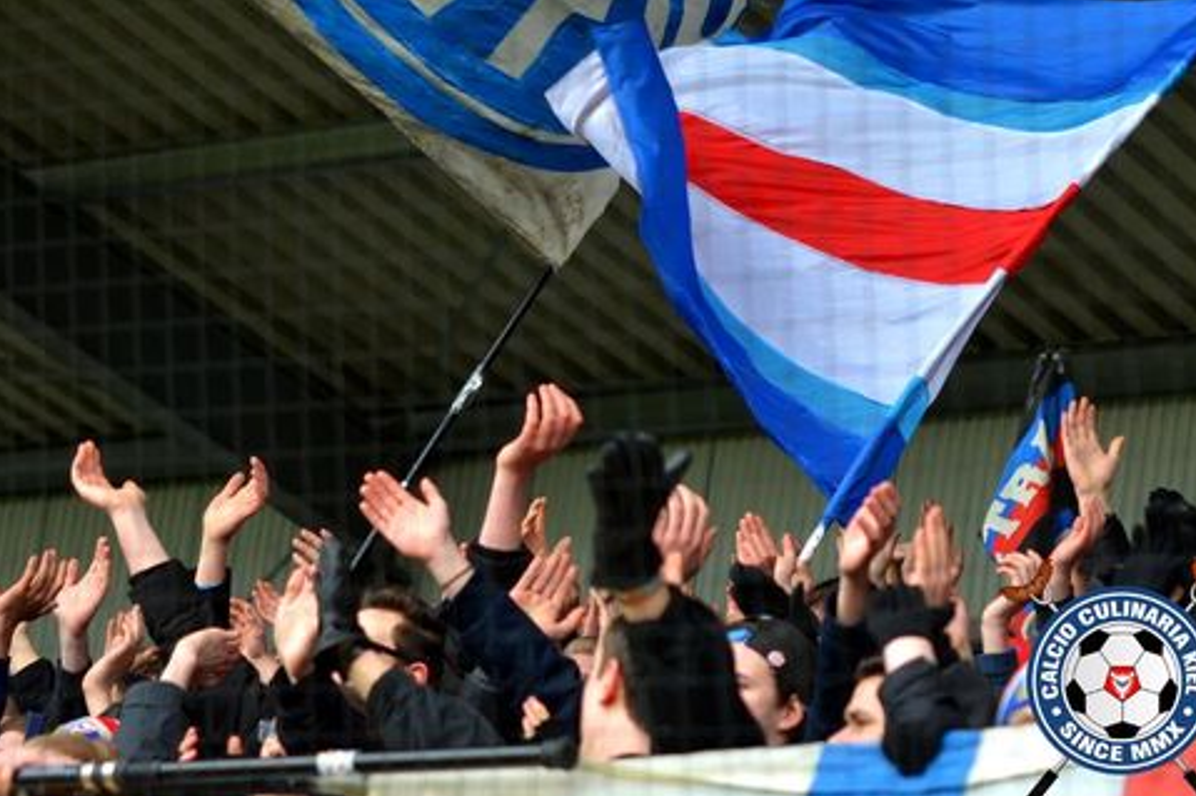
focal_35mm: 125
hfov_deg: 16.4
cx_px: 577
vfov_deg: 11.0
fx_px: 4151
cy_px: 352
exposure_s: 1/500
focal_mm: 70
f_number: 2.8
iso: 800
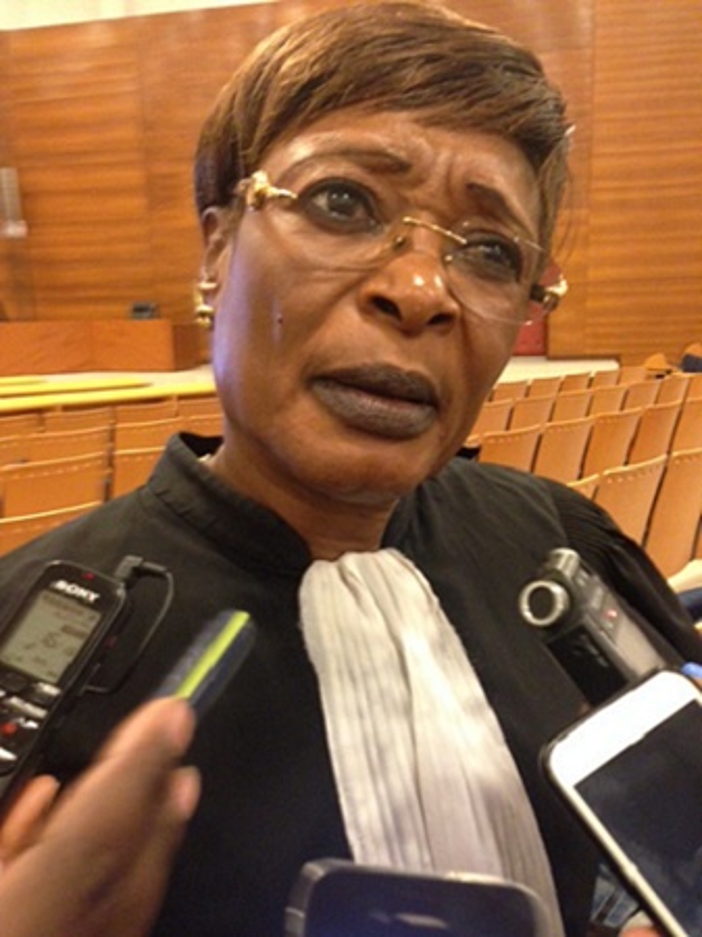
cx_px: 351
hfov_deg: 42.9
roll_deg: +0.8
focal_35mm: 33
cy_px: 468
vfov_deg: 55.4
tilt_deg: -10.1
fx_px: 893
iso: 320
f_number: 2.4
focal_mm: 4.12
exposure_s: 1/15
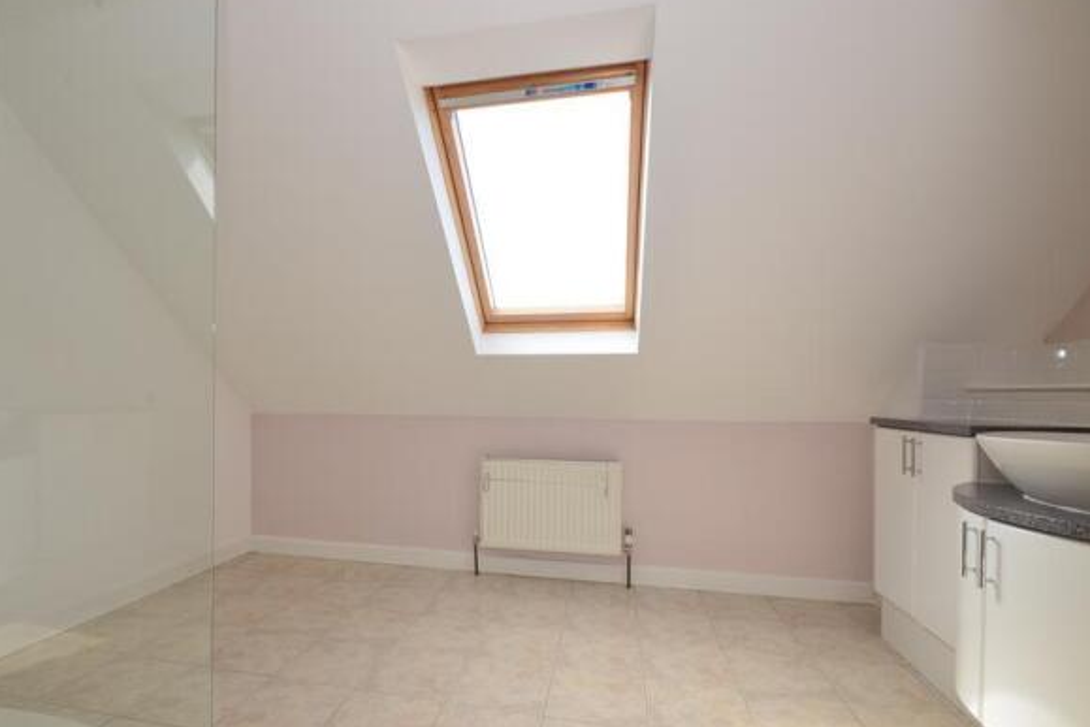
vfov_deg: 70.4
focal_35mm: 17
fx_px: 515
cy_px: 389
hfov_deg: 93.0
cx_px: 489
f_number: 11
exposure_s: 1/20
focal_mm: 10
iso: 200
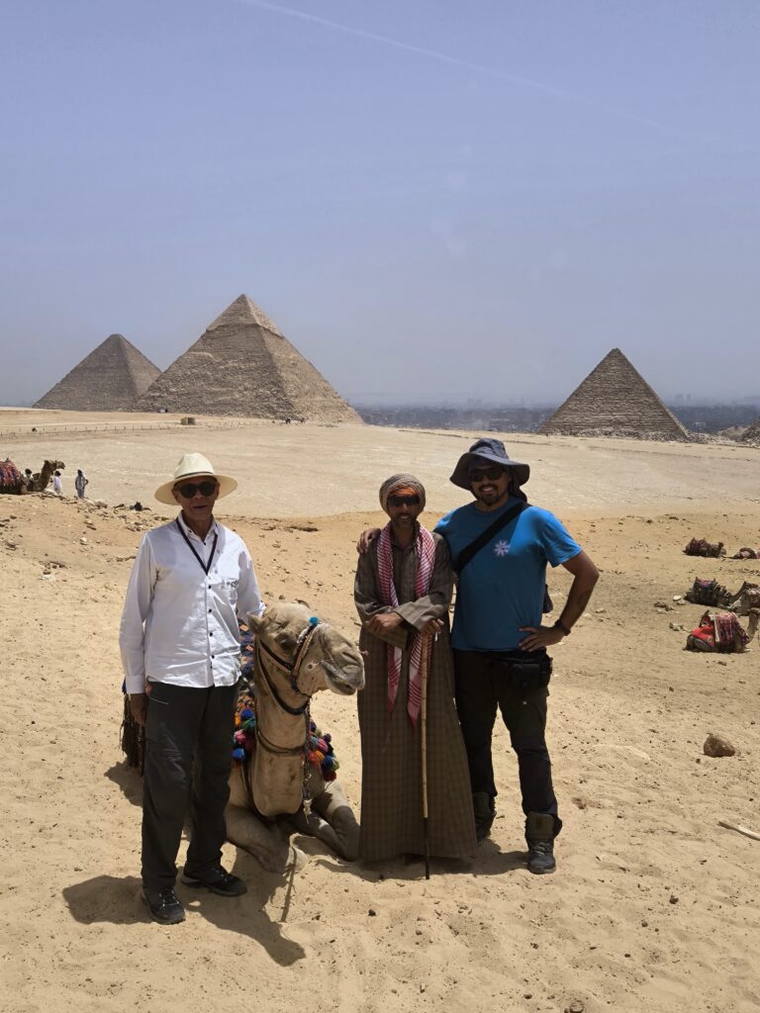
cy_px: 506
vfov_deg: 55.4
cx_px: 380
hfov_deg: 42.9
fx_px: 966
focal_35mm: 33
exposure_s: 1/6626
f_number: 1.9
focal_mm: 6.92
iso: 50
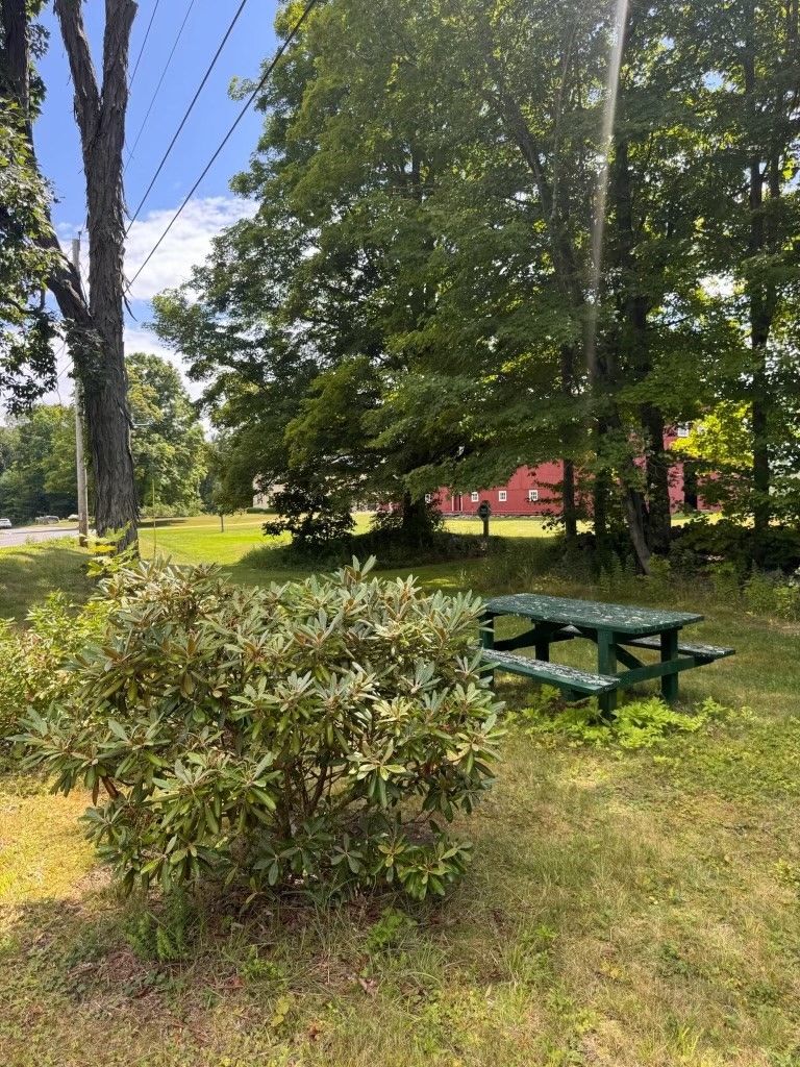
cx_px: 400
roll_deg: +2.1
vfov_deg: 71.6
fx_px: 740
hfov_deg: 56.8
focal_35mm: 24
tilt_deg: -2.3
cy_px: 534
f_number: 1.78
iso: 80
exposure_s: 1/765
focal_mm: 6.76
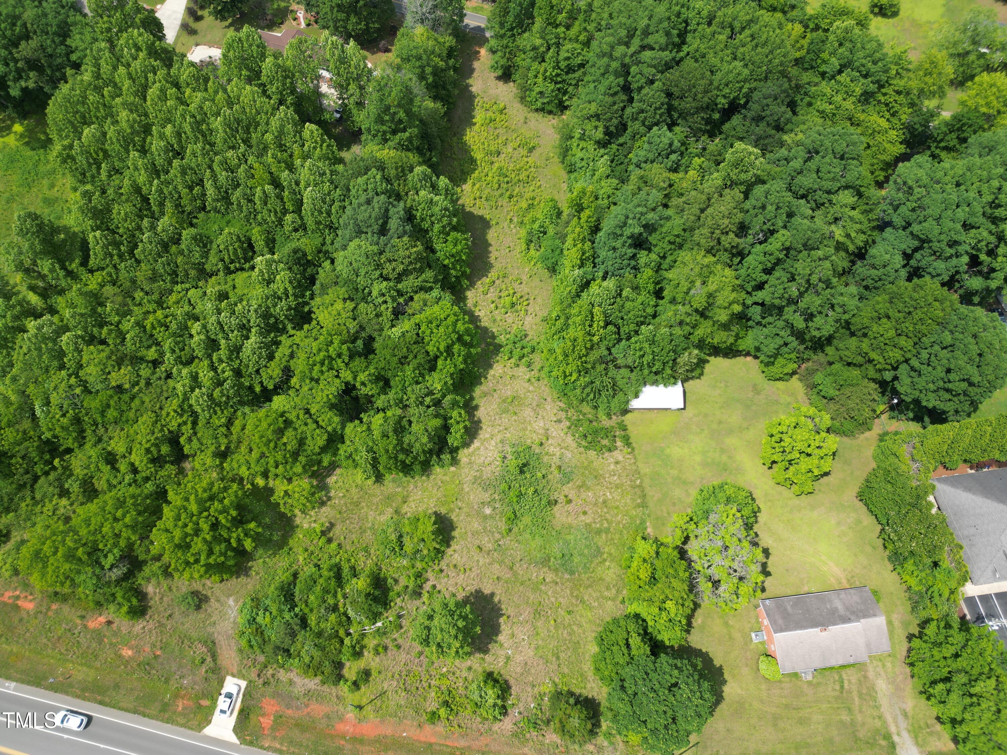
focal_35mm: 24
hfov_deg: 71.6
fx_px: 698
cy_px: 378
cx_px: 504
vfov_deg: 56.8
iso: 100
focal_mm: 6.72
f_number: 1.7
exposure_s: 1/1600
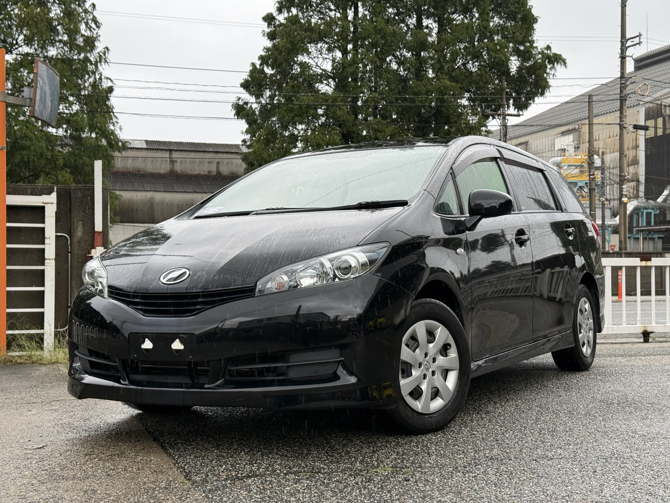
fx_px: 929
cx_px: 335
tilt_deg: +1.1
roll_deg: +0.3
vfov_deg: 30.3
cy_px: 252
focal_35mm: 48
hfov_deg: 39.7
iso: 100
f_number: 1.78
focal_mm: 6.76
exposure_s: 1/386
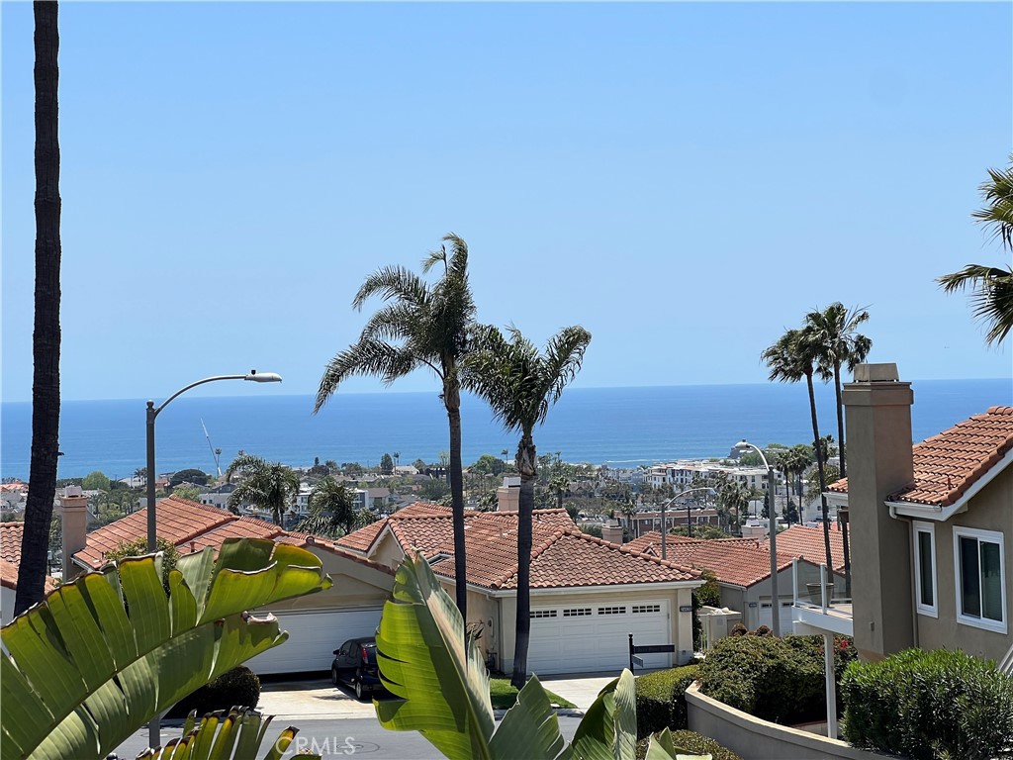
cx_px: 506
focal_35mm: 77
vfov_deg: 19.1
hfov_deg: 25.3
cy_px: 380
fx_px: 2253
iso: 32
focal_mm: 9
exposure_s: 1/1167
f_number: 2.8
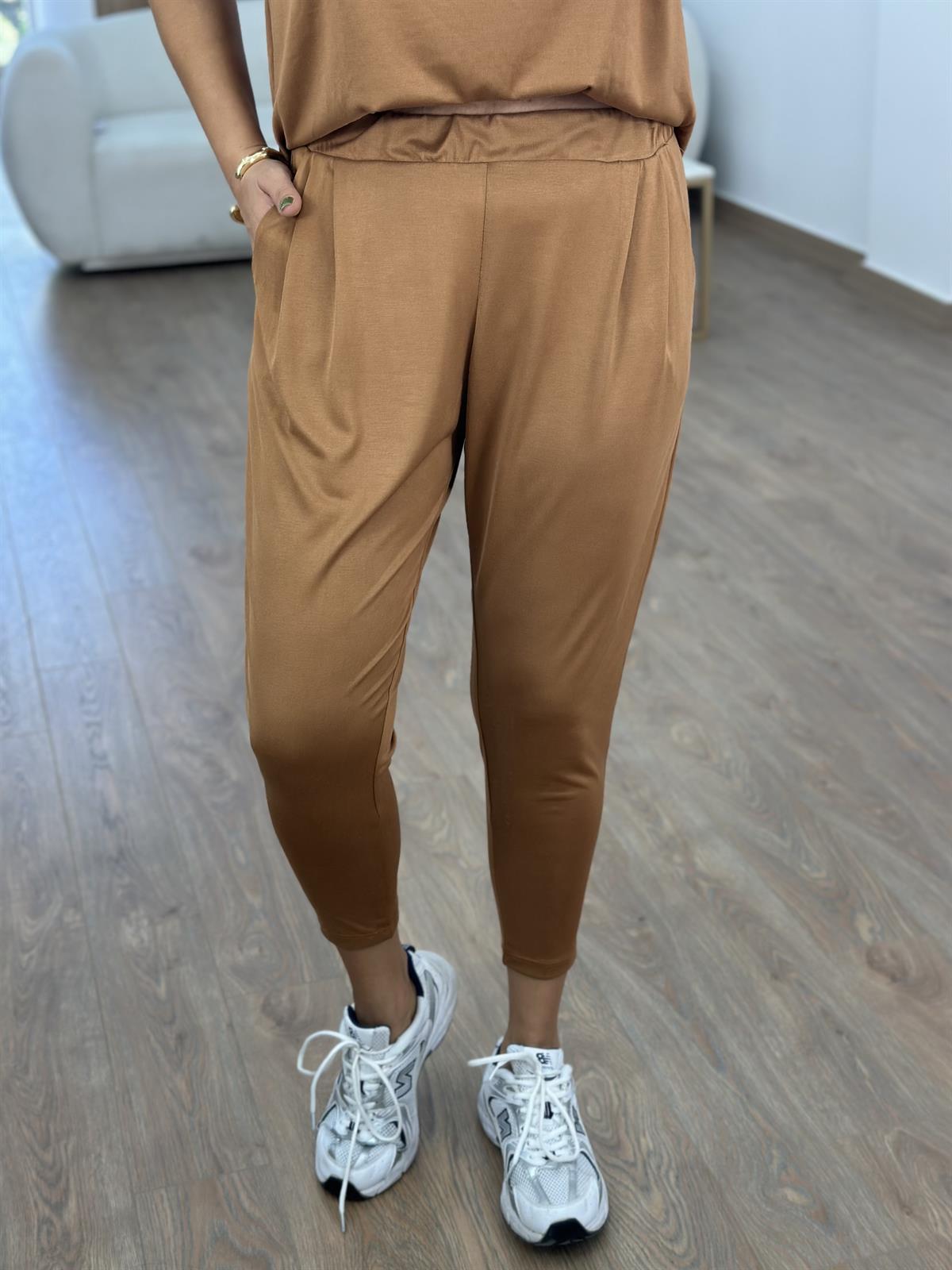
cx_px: 476
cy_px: 635
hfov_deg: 30.3
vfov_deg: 39.7
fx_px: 1760
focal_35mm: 48
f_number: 1.78
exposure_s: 1/141
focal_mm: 6.86
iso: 80
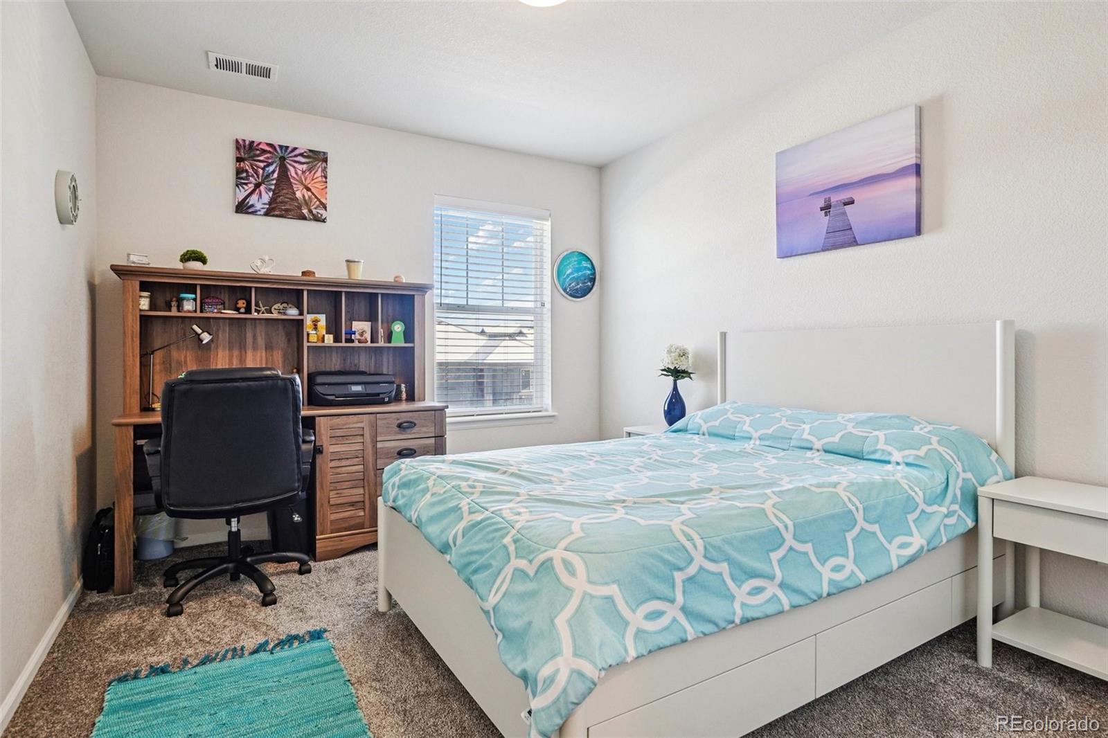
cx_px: 554
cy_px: 369
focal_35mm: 18
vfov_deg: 67.4
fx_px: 554
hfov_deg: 90.0
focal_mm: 12
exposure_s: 1/25
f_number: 8
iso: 400
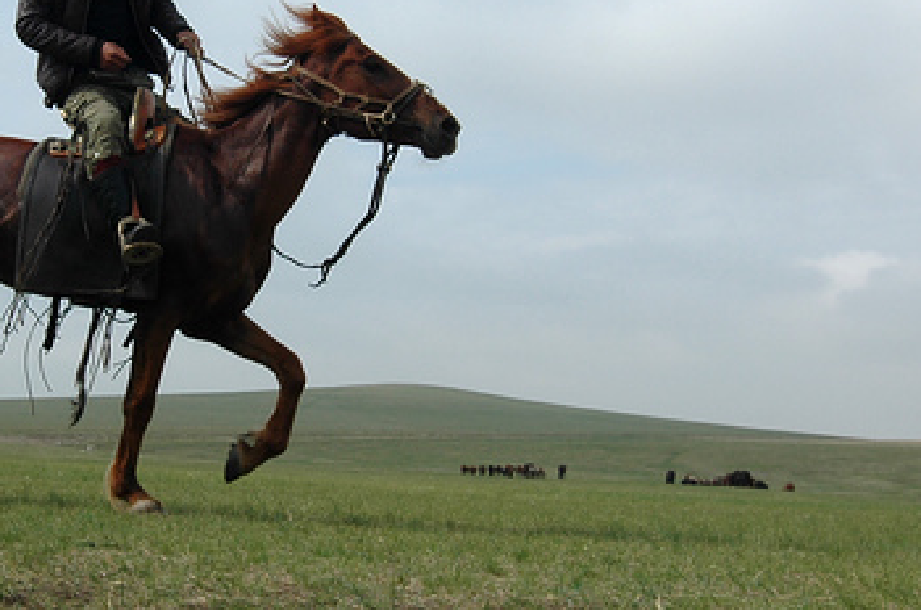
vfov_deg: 18.8
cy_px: 217
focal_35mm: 72
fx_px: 1839
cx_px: 266
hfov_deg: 27.8
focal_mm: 24
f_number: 6.3
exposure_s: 1/1000
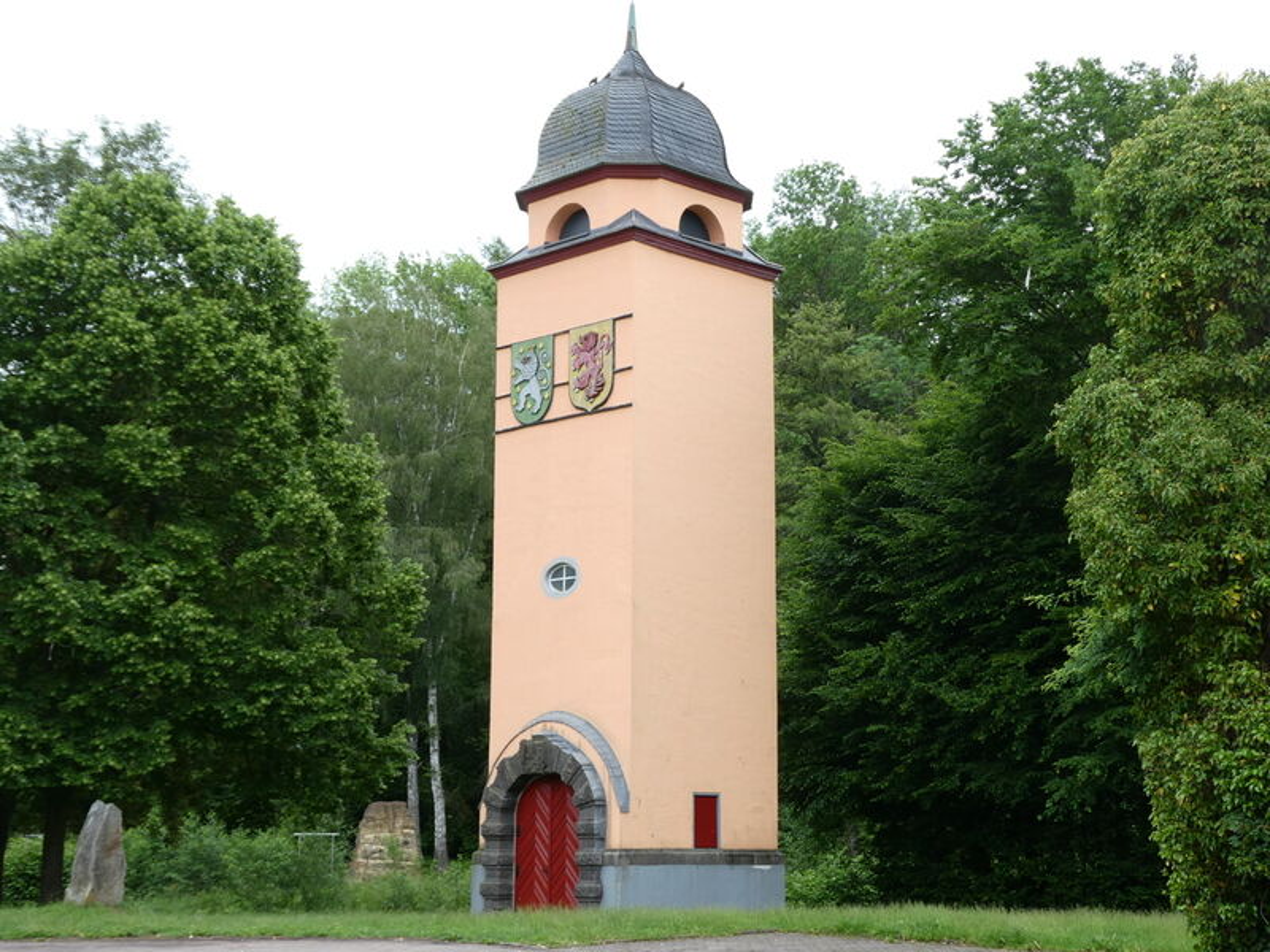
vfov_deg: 27.0
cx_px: 635
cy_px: 476
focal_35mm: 54
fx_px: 1981
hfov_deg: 35.5
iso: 80
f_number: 4.1
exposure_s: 1/80
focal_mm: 9.6
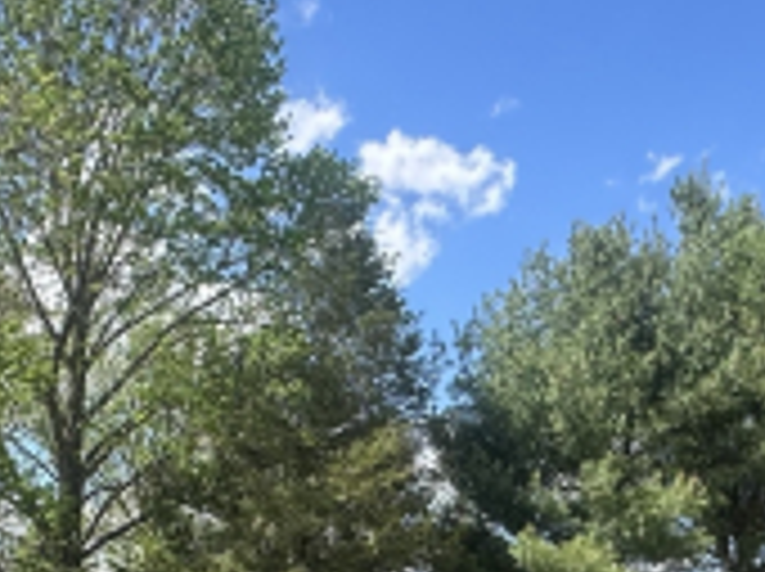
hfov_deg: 34.7
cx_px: 502
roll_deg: -3.7
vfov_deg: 23.9
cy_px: 707
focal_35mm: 55
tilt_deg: -1.3
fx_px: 1214
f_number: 2.2
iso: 40
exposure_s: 1/796
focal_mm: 2.22
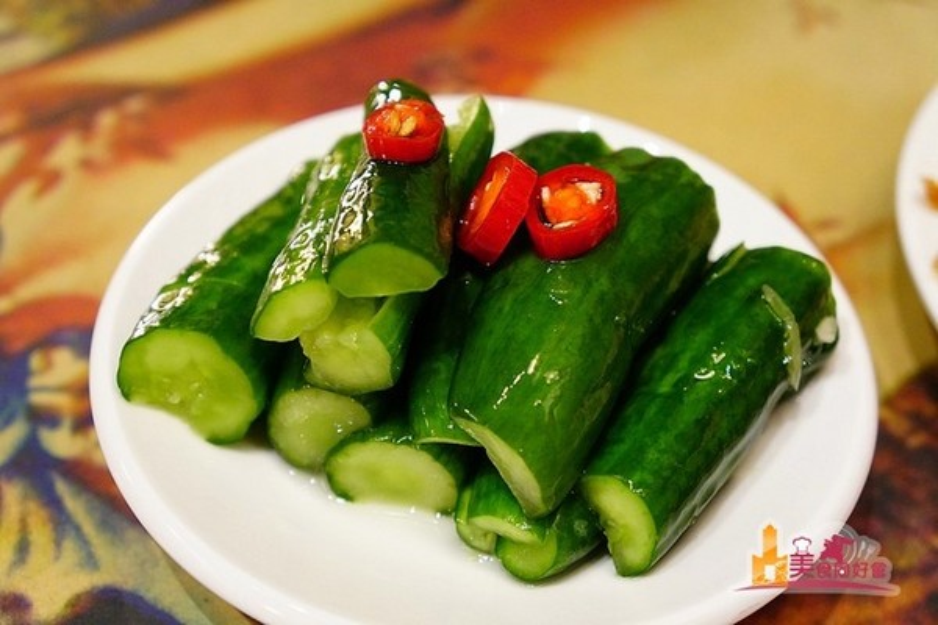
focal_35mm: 57
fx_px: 1485
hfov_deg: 35.1
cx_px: 469
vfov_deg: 23.8
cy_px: 312
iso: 3200
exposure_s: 1/50
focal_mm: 38
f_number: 4.5
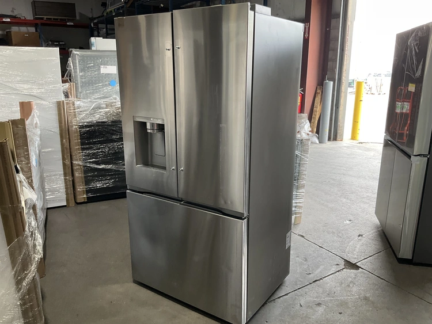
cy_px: 162
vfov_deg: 48.3
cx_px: 216
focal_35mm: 29
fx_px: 362
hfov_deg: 61.6
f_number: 1.8
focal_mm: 3
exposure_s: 1/122
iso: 64
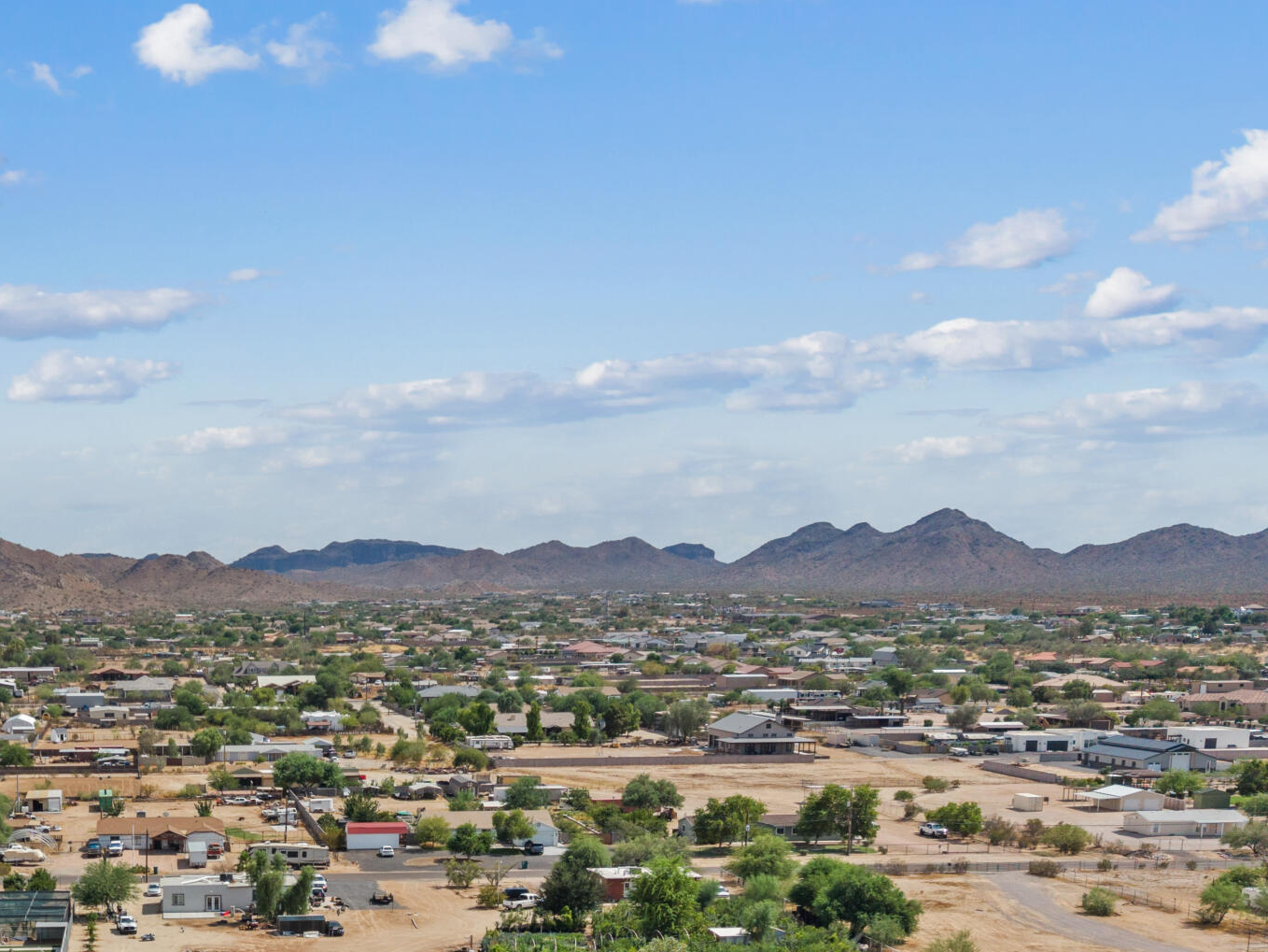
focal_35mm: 53
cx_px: 167
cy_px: 955
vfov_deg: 26.1
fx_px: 1942
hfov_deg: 34.5
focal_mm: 8.67
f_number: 1.8
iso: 130
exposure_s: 1/4000
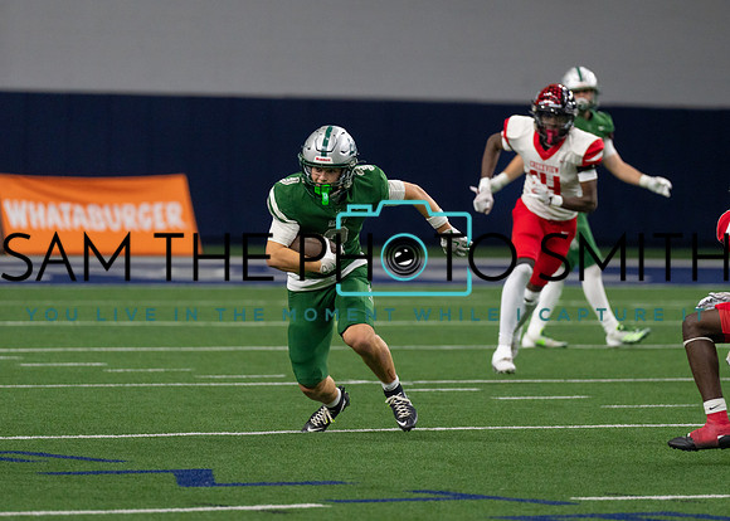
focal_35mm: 293
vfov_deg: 4.9
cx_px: 362
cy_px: 225
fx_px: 6071
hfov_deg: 6.9
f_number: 2.8
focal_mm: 200
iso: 1600
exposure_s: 1/1250
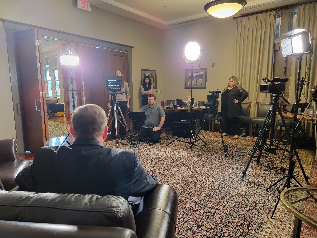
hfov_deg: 71.6
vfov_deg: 56.8
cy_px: 119
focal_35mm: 24
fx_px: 220
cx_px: 158
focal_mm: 6.7
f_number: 1.8
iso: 500
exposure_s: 1/40
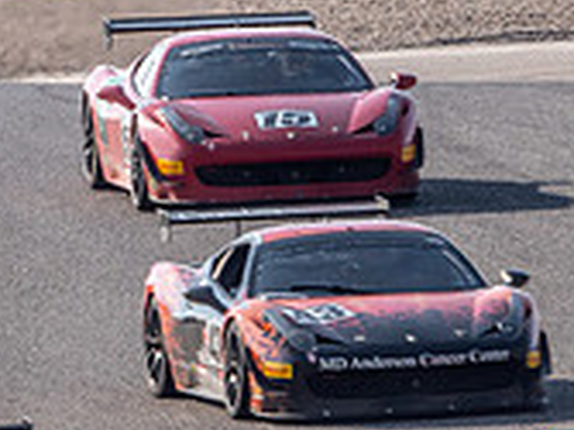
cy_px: 480
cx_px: 316
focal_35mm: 2089
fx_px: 34615
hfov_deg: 1.0
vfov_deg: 0.7
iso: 200
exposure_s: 1/250
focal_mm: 300
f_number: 13
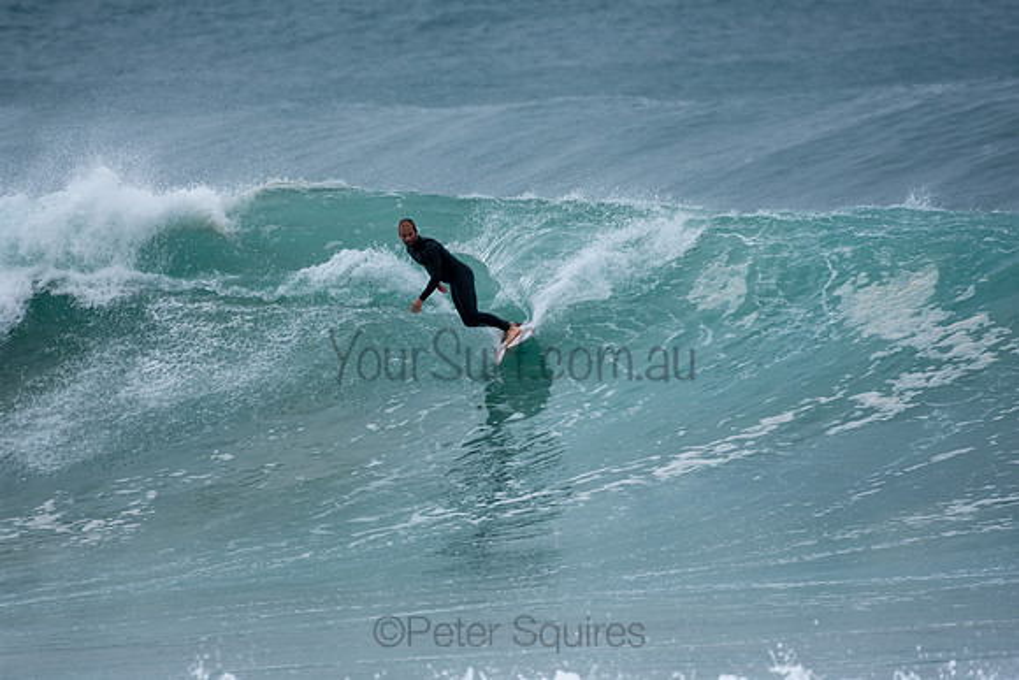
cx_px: 510
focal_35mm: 750
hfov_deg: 2.7
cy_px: 340
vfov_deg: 1.8
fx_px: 21233
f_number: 5.6
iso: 320
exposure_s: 1/1250
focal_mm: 500
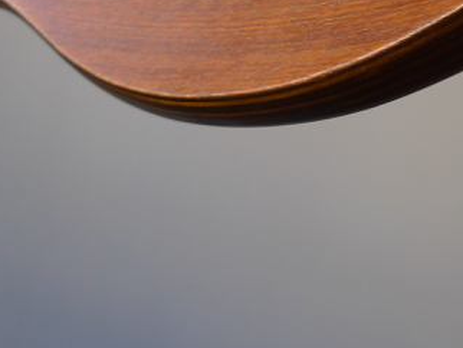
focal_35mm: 67
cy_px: 64
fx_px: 897
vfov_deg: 21.7
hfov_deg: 27.7
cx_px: 431
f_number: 2
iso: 80
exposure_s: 1/40
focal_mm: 5.1
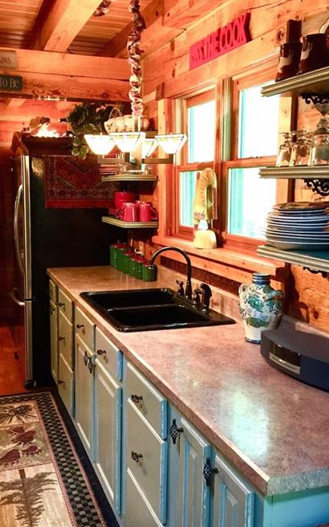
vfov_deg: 54.0
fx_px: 516
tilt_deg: -5.9
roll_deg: +0.2
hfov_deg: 35.2
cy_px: 263
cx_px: 129
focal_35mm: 36
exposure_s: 1/10
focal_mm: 4.15
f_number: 2.2
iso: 125
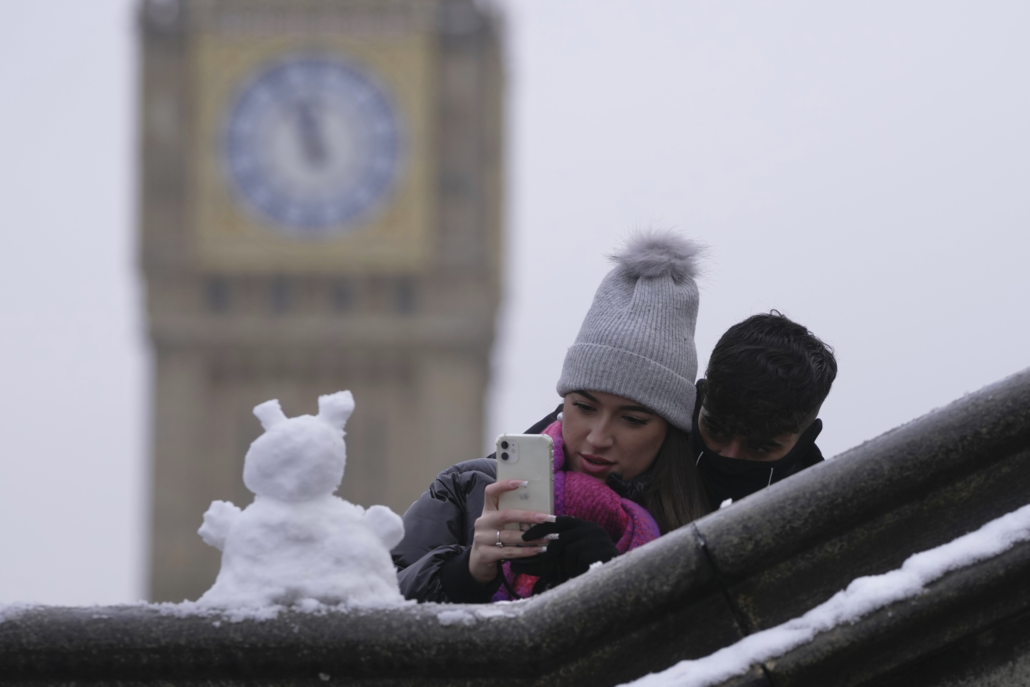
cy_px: 344
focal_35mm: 200
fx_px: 5722
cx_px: 515
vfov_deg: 6.9
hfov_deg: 10.3
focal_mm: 200
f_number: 4.5
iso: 400
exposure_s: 1/800
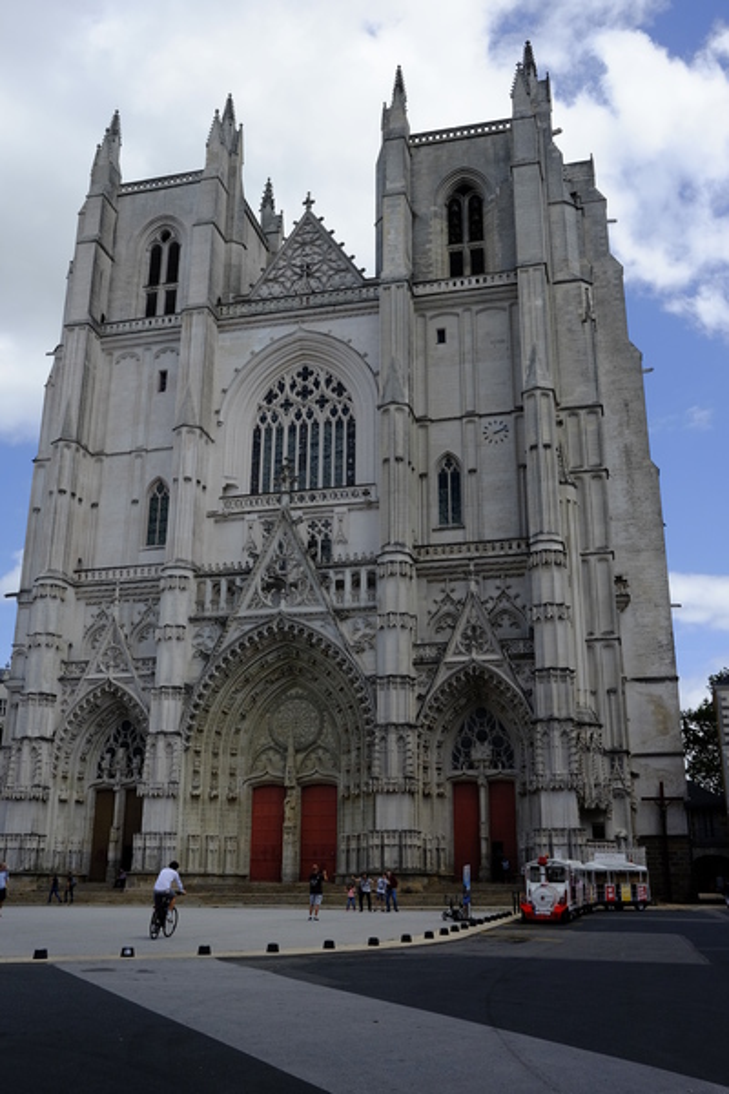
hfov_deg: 37.9
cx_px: 364
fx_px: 1063
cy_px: 547
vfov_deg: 54.4
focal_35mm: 35
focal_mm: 23
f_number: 8
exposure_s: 1/220
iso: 400
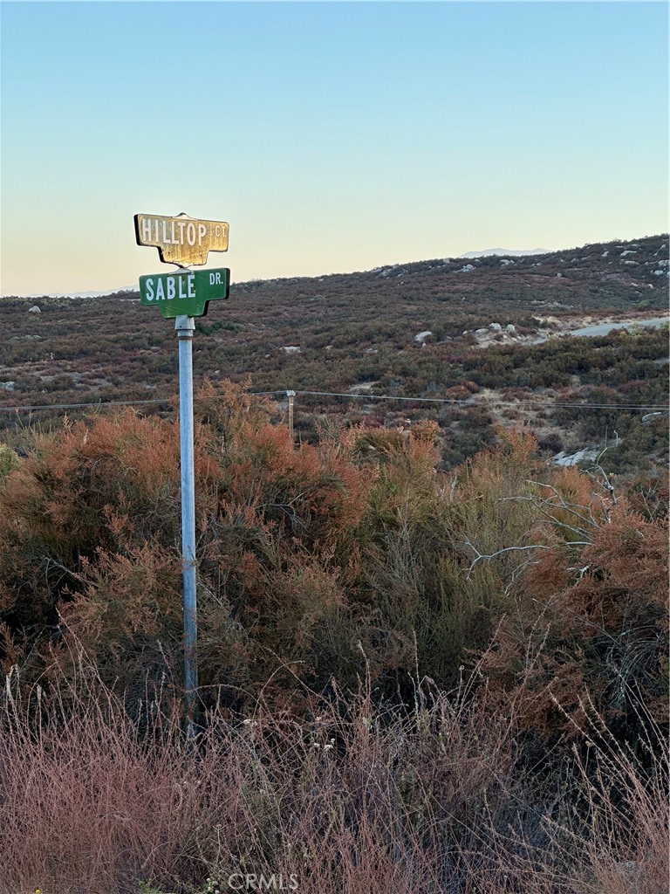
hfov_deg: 19.1
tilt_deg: -3.8
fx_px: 1987
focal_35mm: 77
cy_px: 447
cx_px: 335
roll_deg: -0.8
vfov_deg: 25.3
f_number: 2.8
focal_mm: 9
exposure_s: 1/127
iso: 32
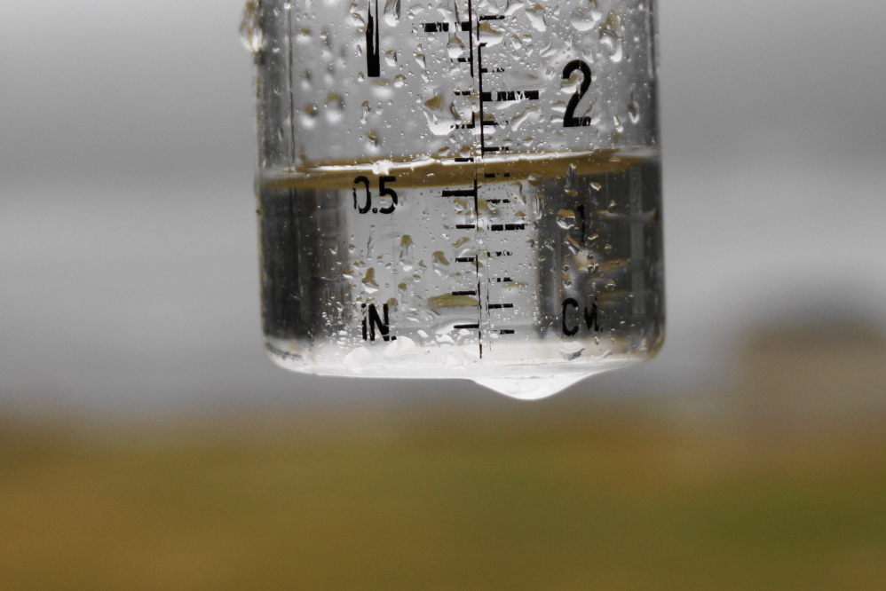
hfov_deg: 27.0
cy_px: 296
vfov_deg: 18.2
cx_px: 443
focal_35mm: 75
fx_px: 1846
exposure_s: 1/80
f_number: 4.5
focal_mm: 50
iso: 125
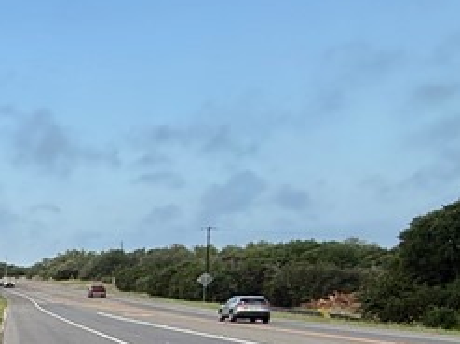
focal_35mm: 58
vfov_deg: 23.9
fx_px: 770
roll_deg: +0.2
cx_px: -395
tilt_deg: -5.1
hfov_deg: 20.8
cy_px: 363
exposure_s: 1/607
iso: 50
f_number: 2.2
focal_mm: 2.22
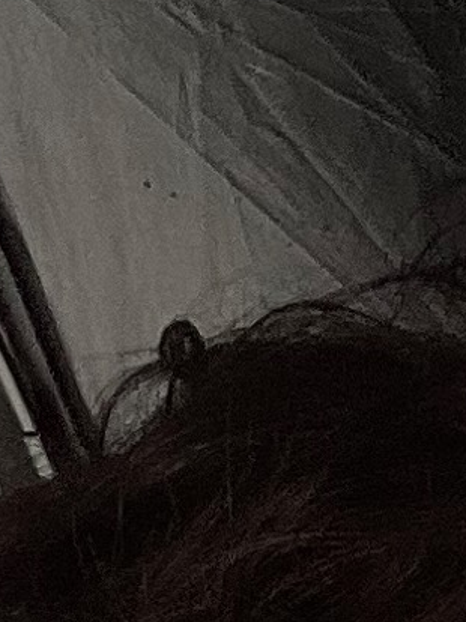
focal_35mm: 224
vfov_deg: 7.4
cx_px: 807
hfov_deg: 6.5
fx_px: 4025
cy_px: 2105
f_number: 2.2
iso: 25
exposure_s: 1/711
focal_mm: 2.71
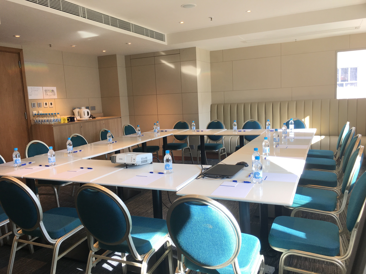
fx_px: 307
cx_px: 183
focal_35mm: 29
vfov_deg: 48.2
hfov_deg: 61.7
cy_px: 137
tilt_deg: -7.2
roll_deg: +3.3
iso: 25
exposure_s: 1/50
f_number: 2.2
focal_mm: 4.15
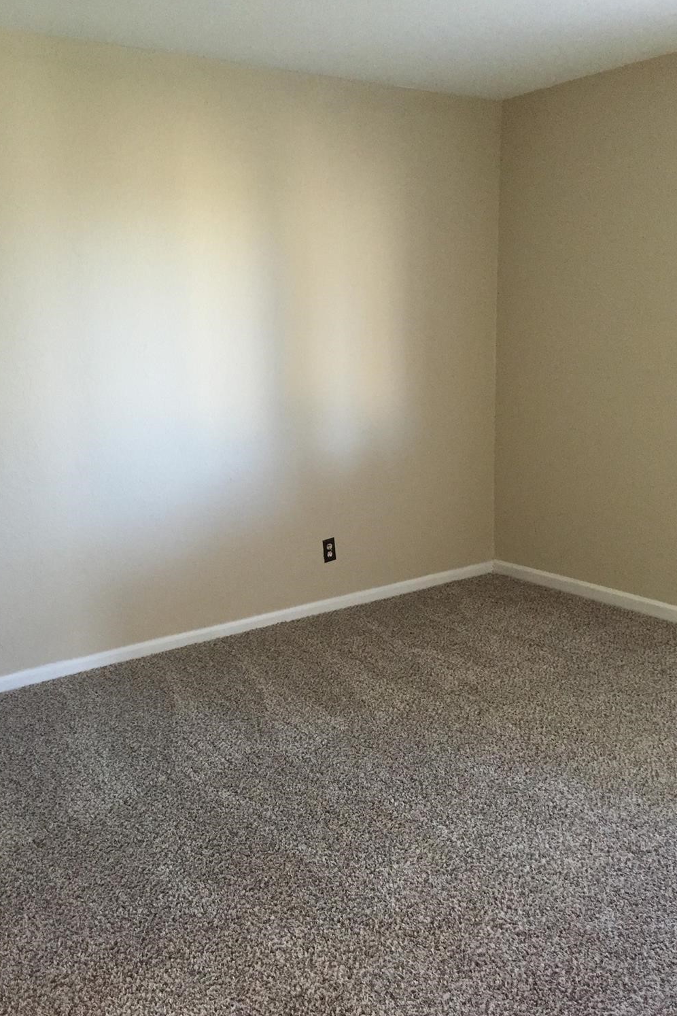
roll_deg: +1.9
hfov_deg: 42.2
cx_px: 296
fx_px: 874
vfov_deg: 60.3
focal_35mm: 31
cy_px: 515
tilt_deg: -13.0
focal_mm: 4.15
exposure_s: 1/30
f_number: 2.2
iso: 250
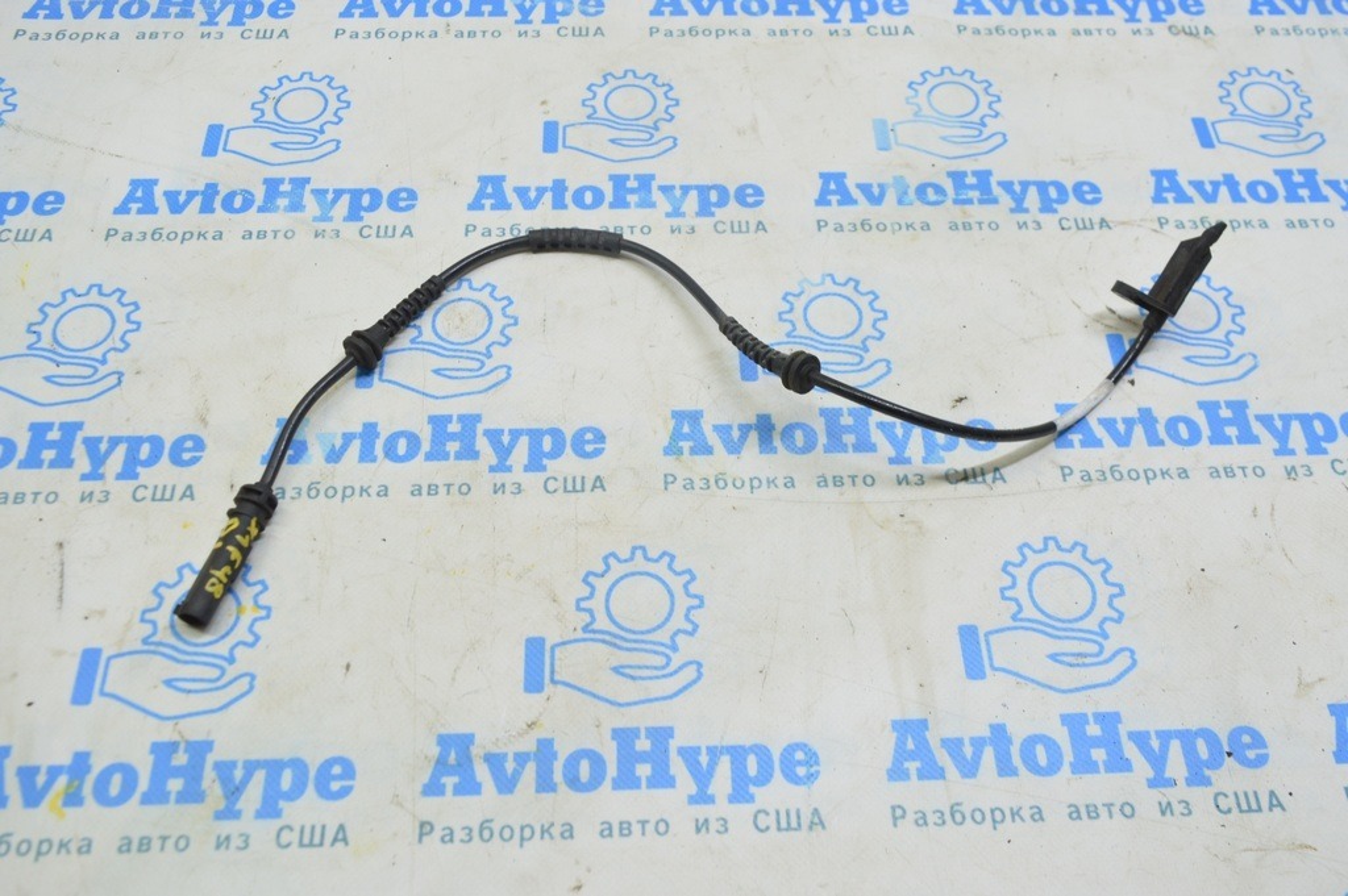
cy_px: 448
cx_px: 674
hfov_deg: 57.3
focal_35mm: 33
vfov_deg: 39.9
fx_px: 1235
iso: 400
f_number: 5.6
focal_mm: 22
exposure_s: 1/20
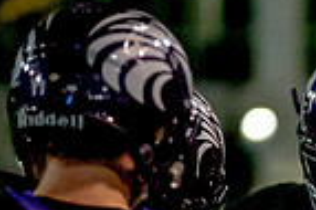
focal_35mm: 783
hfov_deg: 2.6
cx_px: 600
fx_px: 6865
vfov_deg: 1.8
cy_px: 313
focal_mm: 155
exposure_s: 1/1500
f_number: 2.8
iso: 6400
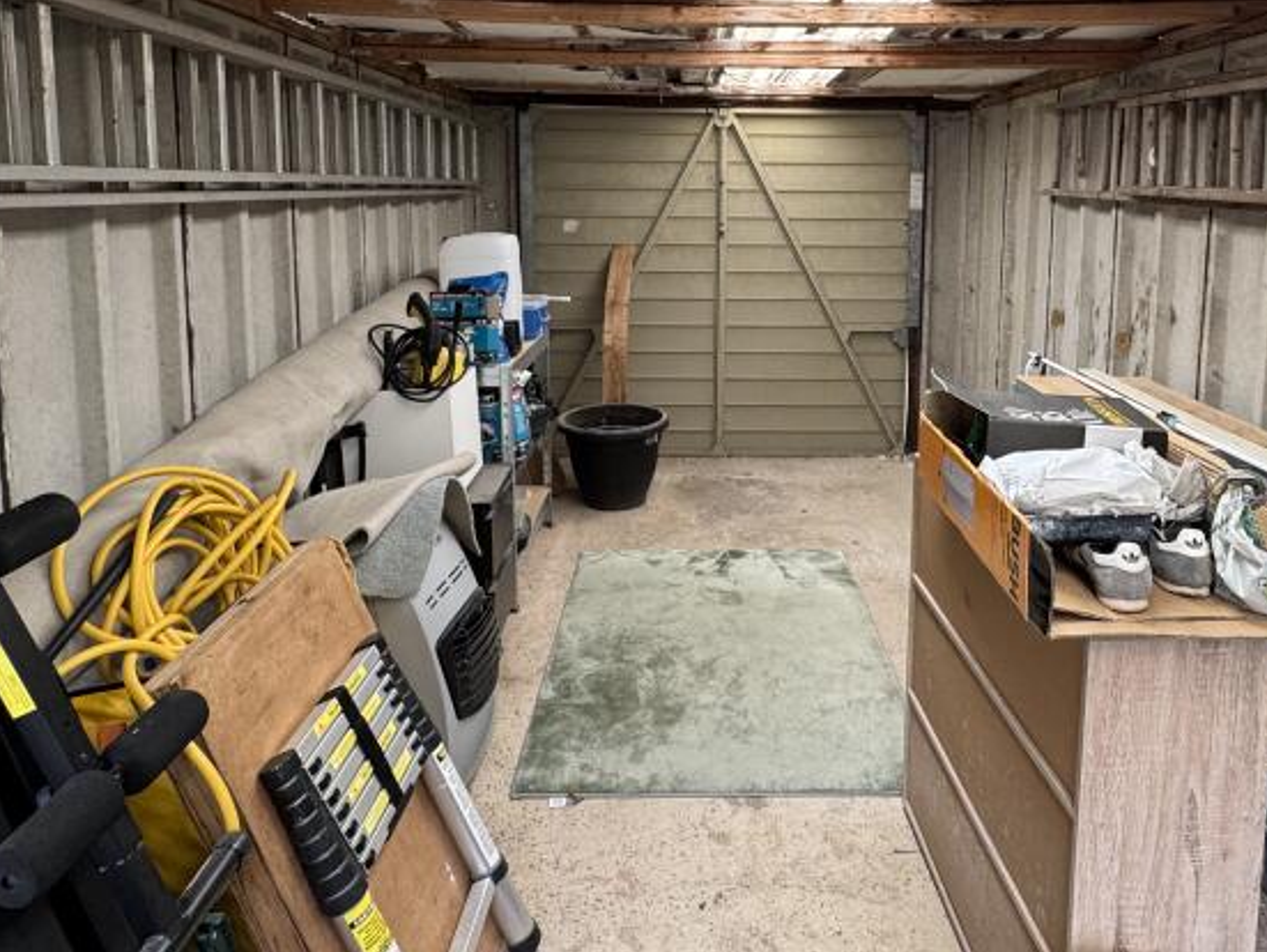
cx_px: 713
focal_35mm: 26
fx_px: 952
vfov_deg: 51.8
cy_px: 292
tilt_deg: -7.8
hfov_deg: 67.0
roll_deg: -0.4
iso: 125
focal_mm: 2.22
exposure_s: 1/99
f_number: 2.2
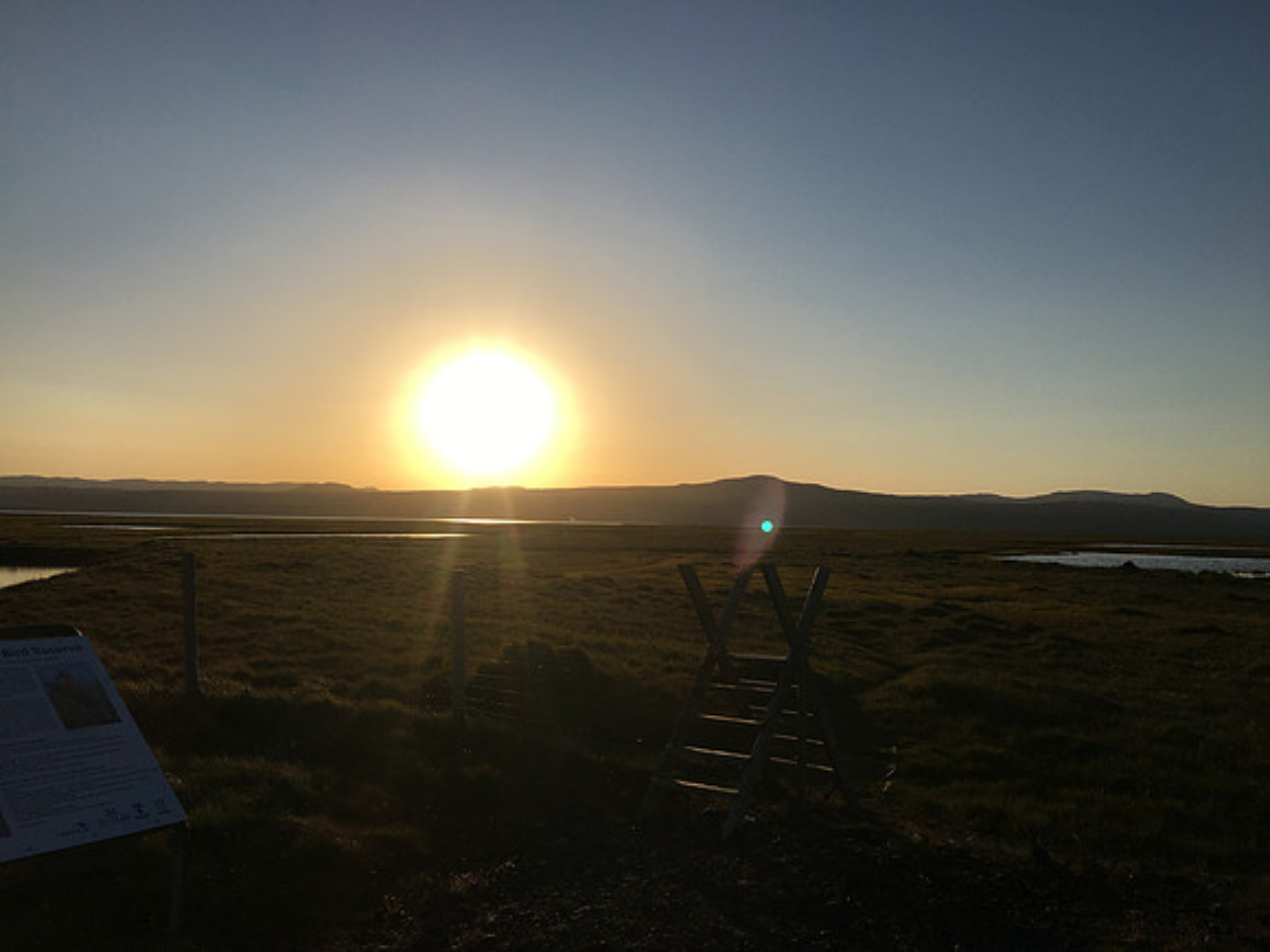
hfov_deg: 61.7
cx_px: 635
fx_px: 1064
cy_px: 476
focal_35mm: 29
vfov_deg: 48.2
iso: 25
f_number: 2.2
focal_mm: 4.15
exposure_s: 1/4525
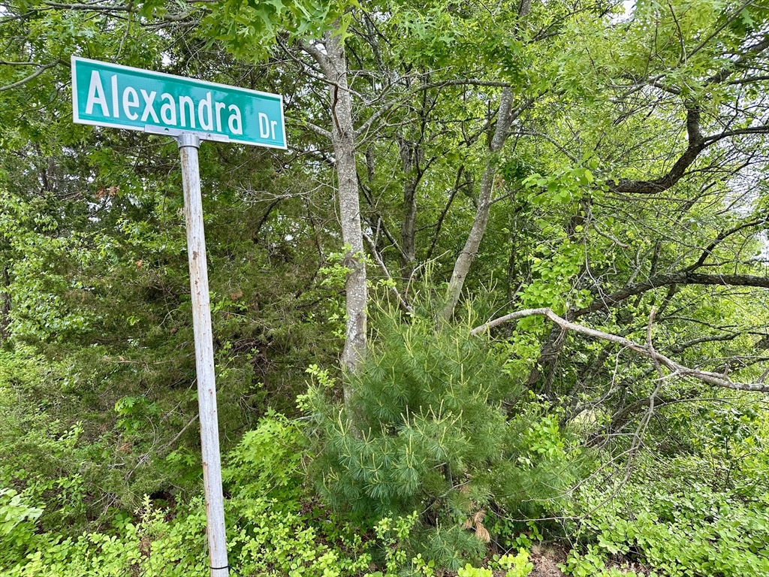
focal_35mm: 24
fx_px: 533
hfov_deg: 71.6
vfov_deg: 56.8
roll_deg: +0.6
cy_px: 288
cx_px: 384
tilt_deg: +5.6
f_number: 1.78
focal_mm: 6.86
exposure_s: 1/452
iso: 80
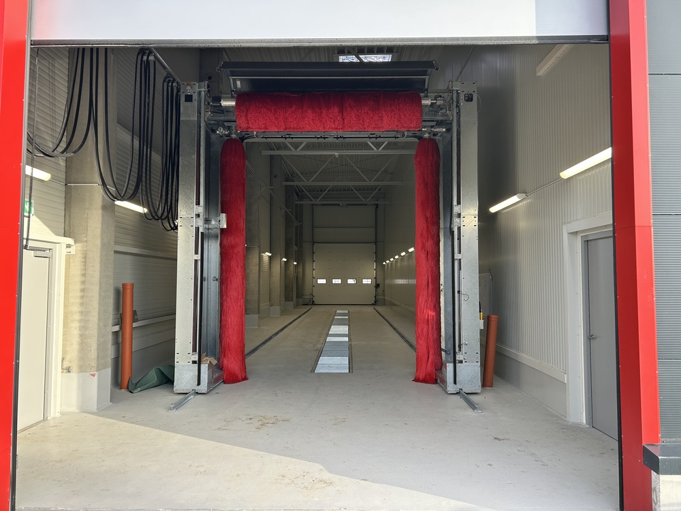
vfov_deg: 53.1
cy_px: 256
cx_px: 340
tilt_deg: +3.5
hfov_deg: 67.3
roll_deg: +0.4
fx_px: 511
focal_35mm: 26
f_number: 1.5
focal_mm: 5.7
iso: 50
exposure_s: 1/387
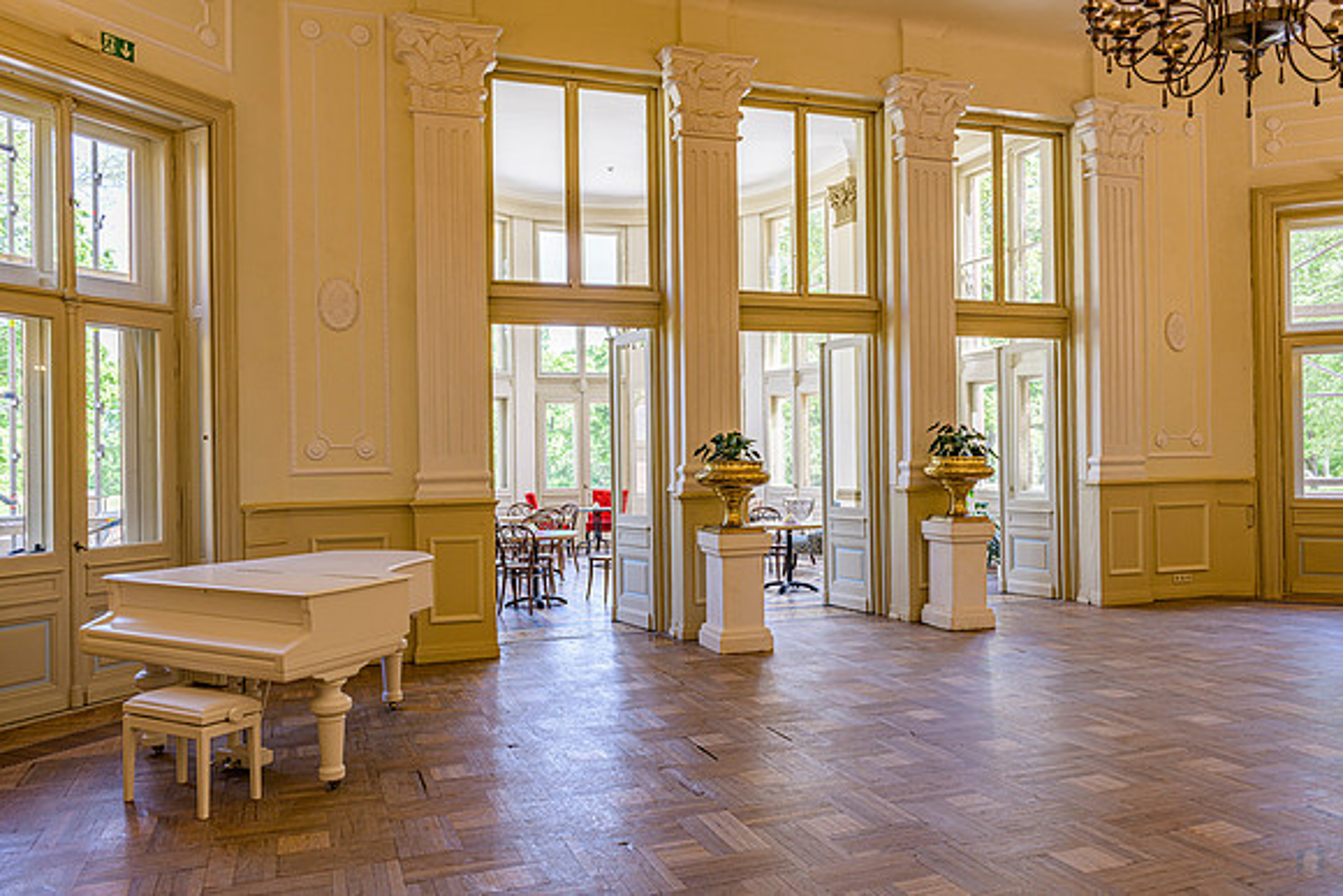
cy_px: 448
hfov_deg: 65.5
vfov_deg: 46.4
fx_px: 1045
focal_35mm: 28
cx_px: 672
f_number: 4.5
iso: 80
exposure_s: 1/60
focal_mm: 28
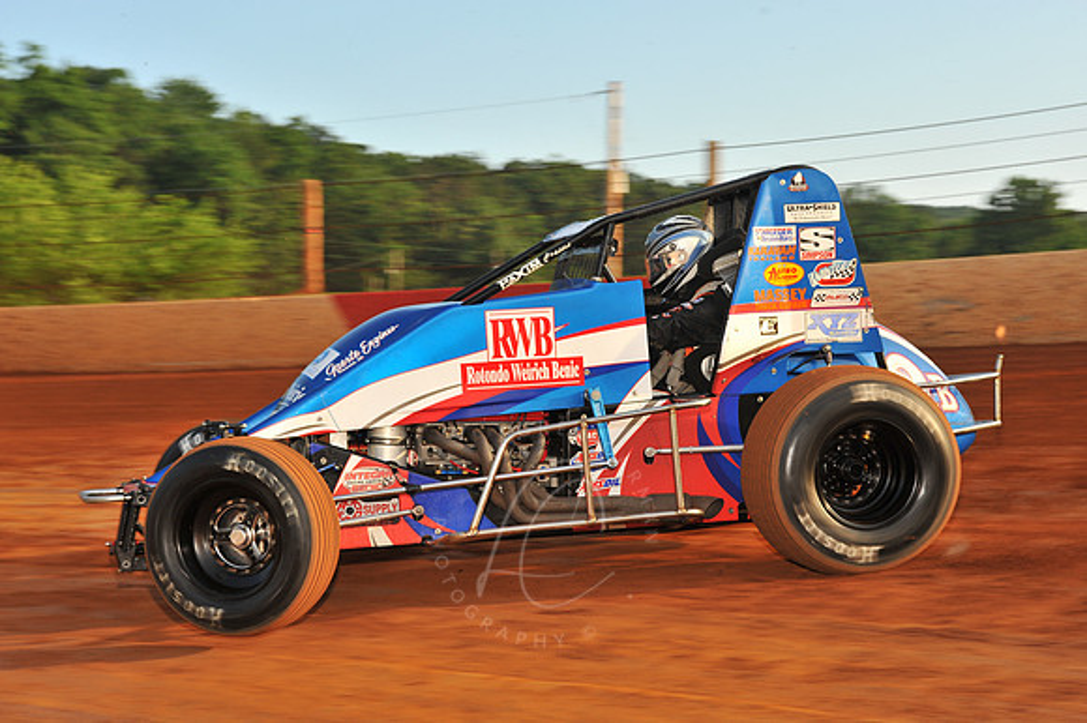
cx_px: 544
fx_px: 2112
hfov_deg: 28.9
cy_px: 362
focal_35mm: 70
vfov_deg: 19.4
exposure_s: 1/320
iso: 500
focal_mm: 70
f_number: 10
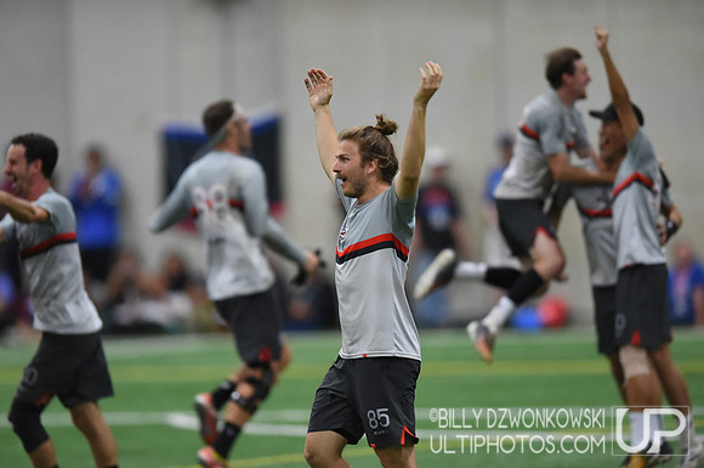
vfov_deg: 3.4
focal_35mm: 400
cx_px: 352
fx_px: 7811
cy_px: 234
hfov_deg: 5.2
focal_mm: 400
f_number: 2.8
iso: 10000
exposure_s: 1/500
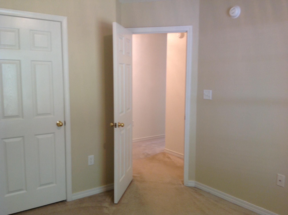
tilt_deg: -6.2
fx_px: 291
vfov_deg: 40.6
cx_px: 144
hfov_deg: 52.7
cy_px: 108
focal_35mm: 35
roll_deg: +0.7
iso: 80
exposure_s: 1/15
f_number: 2.4
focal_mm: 4.28
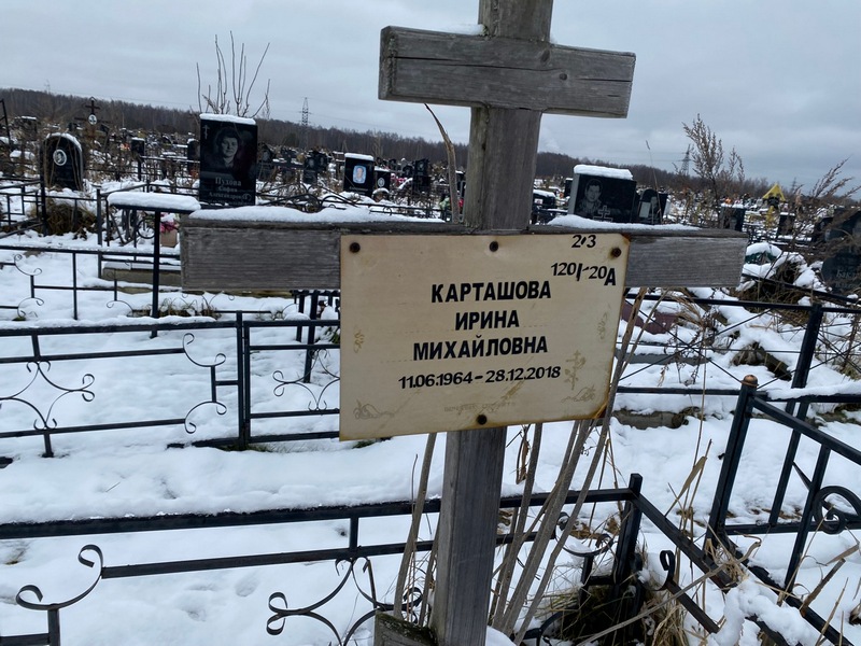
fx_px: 647
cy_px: 323
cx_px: 430
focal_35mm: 26
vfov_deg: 53.1
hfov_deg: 67.3
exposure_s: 1/432
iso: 32
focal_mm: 4.25
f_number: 1.8
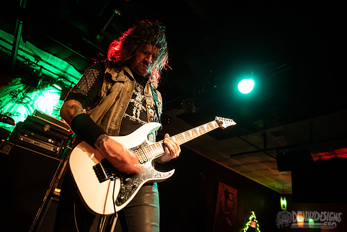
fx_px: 231
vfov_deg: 53.2
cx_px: 174
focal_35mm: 24
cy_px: 116
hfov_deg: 73.7
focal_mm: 24
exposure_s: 1/40
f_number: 3.2
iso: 3200
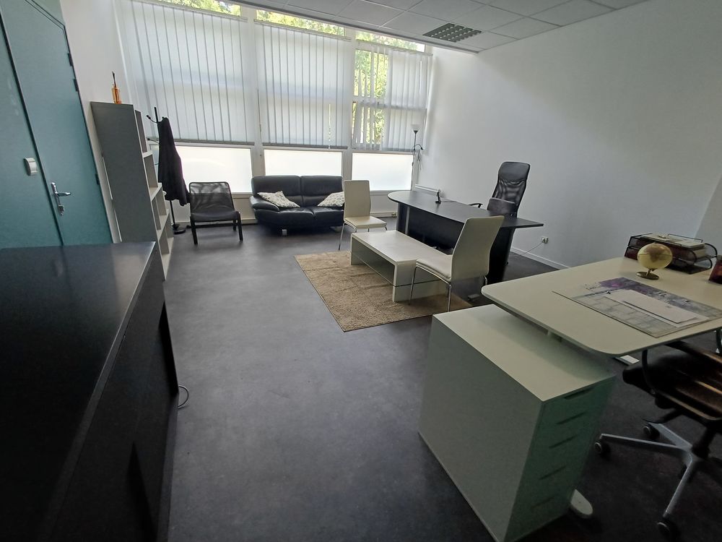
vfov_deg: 78.1
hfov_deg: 94.5
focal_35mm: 16
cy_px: 271
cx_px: 361
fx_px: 334
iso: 64
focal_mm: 1.64
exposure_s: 1/100
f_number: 2.2
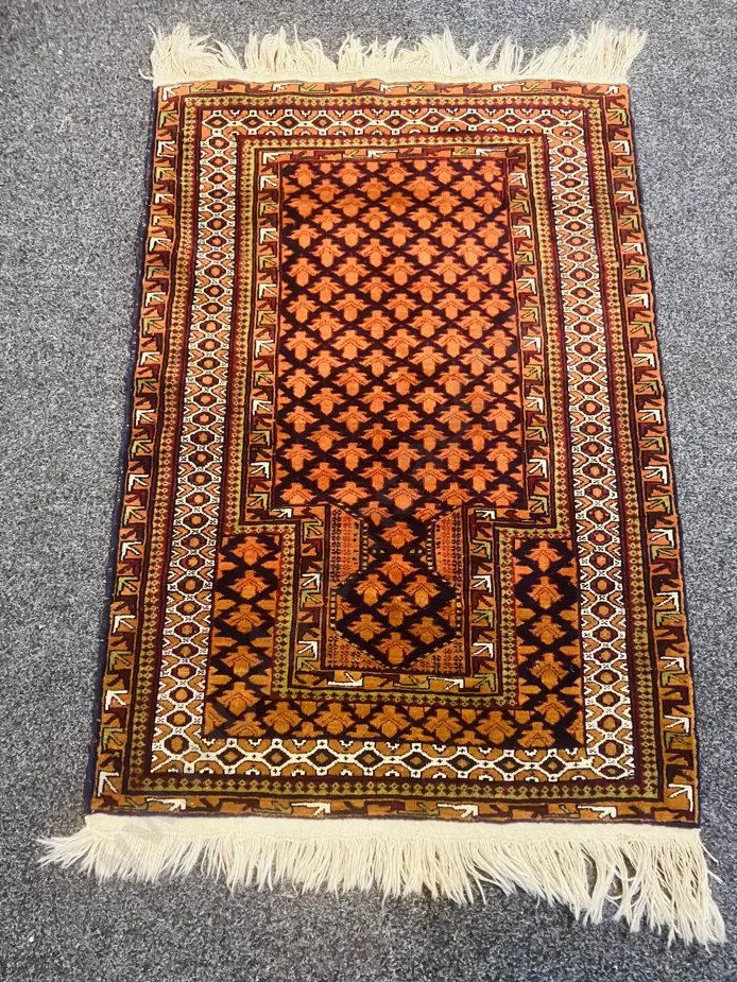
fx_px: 880
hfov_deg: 45.4
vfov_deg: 58.3
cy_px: 505
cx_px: 388
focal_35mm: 31
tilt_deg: -70.1
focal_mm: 3.99
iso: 320
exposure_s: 1/25
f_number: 1.8
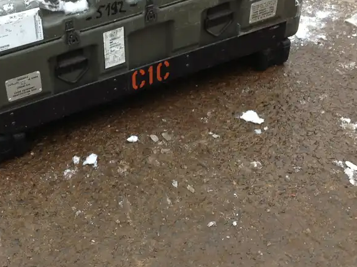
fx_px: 618
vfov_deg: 24.3
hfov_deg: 31.8
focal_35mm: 60
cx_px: 97
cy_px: 101
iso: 50
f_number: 2.4
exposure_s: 1/153
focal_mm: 4.28
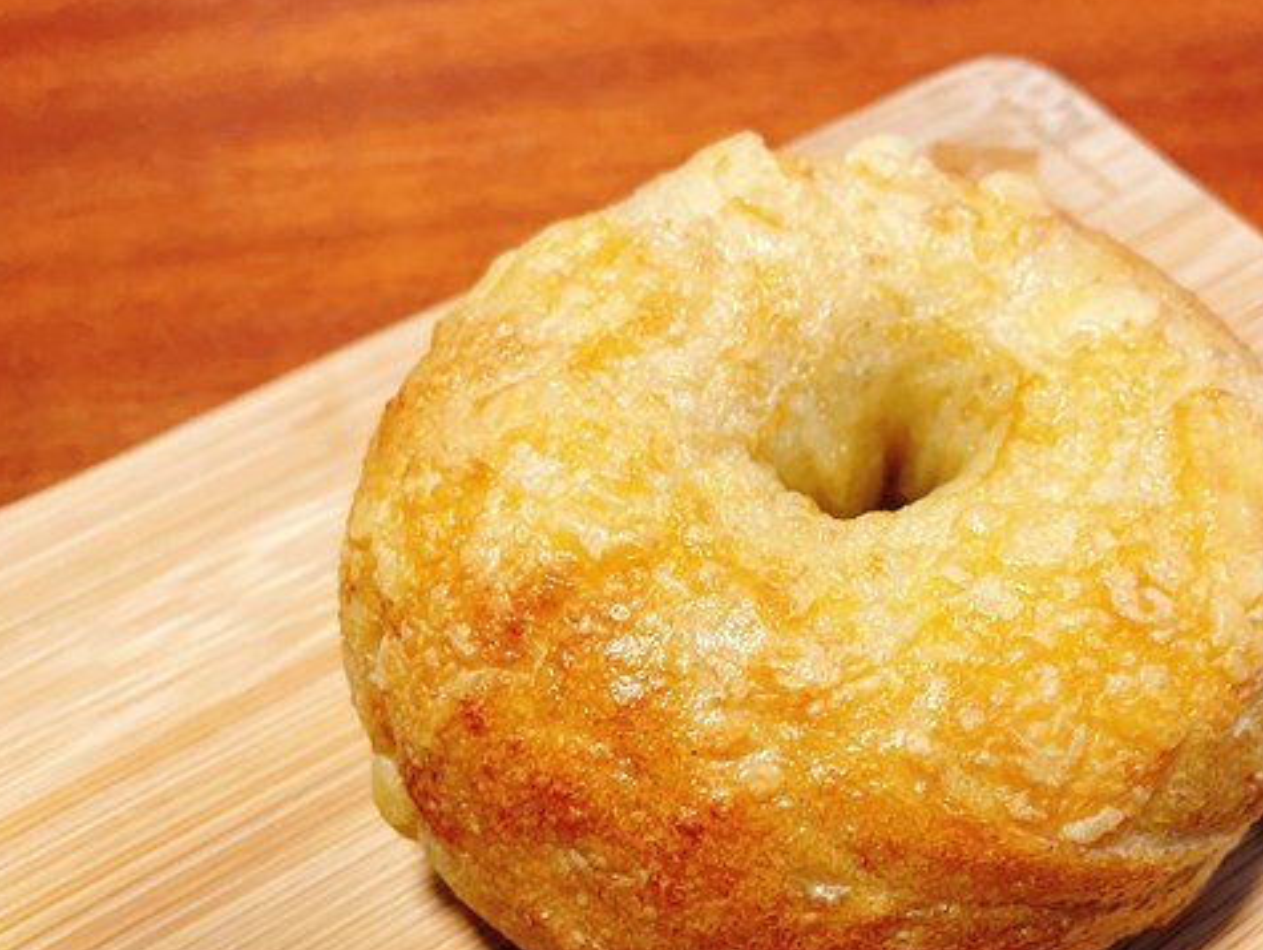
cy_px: 596
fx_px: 1278
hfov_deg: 51.7
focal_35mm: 35
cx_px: 838
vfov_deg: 40.5
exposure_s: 1/60
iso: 160
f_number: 1.6
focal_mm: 4.2
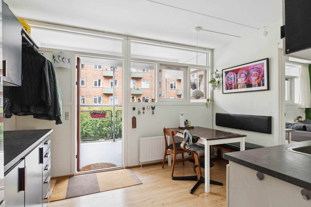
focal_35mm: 19
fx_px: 166
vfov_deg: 64.0
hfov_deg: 86.3
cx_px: 156
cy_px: 104
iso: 250
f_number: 7.1
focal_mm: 12.8
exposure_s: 1/4
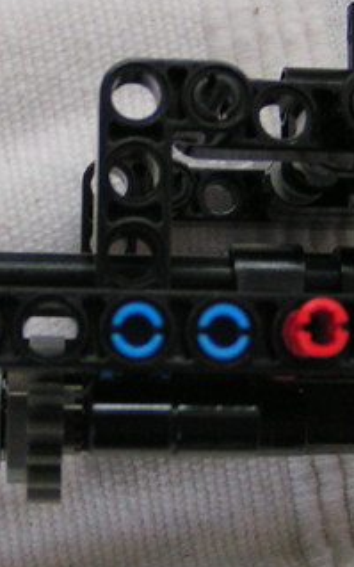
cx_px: 112
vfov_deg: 20.6
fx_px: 1561
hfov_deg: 12.9
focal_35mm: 101
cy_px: 208
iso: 125
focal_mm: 5.8
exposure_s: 1/40
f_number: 2.8
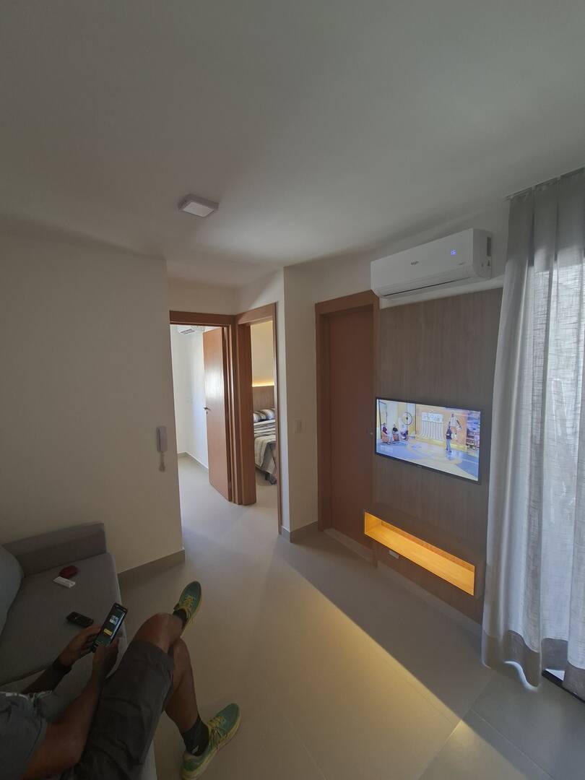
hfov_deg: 89.9
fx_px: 293
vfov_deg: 106.2
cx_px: 292
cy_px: 390
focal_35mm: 13
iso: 125
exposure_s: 1/40
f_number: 2.2
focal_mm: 1.74
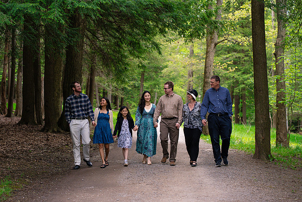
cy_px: 108
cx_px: 140
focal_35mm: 91
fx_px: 765
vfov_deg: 15.0
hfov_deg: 22.3
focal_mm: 85
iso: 800
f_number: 3.2
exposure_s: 1/250
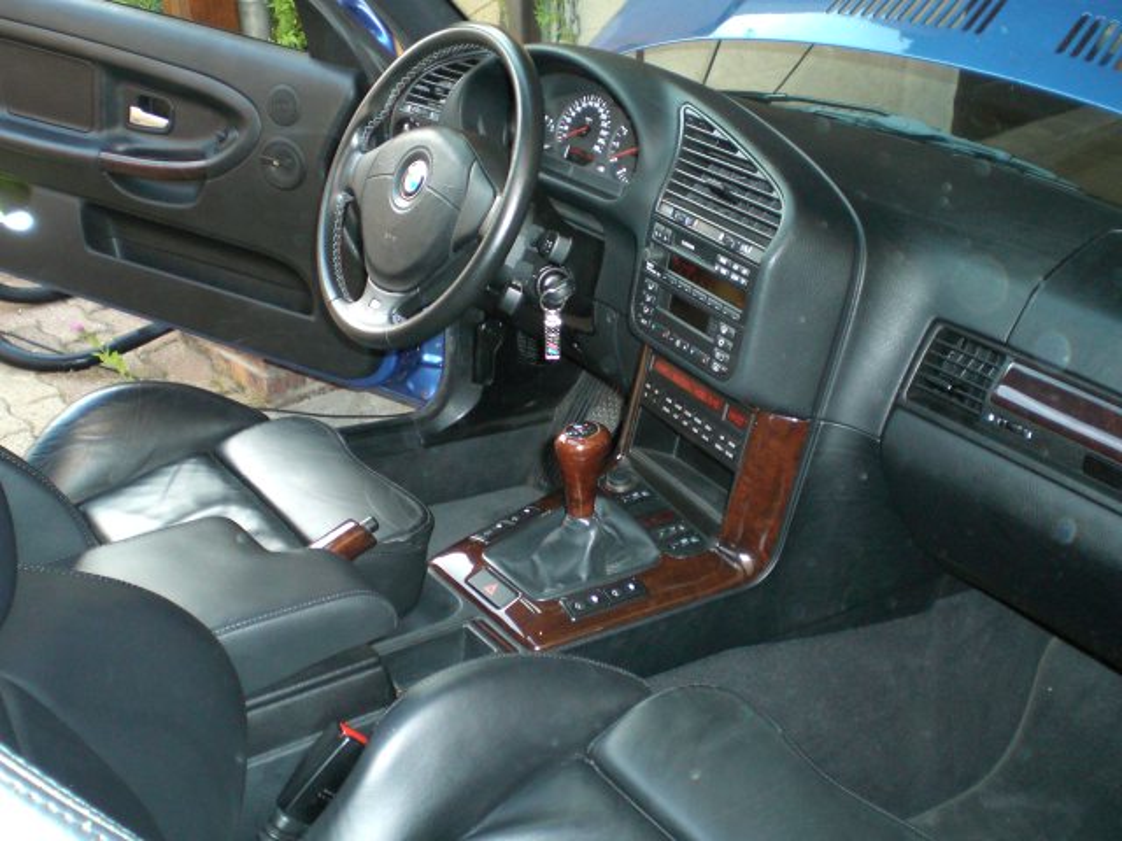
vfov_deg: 37.7
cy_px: 420
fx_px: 1232
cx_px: 561
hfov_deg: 49.0
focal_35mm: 38
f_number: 3.1
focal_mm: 6.3
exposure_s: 1/60
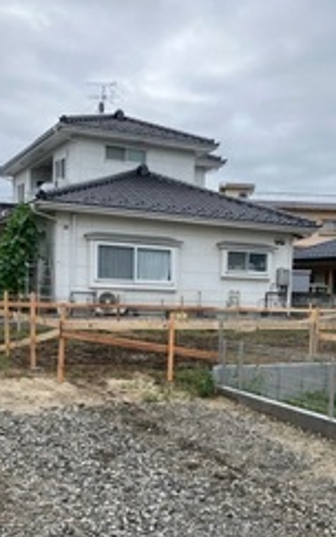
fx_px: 644
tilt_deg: -5.3
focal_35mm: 44
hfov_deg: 29.0
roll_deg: -1.6
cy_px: 356
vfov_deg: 44.6
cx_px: 234
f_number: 1.8
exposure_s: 1/392
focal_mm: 3.99
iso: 32
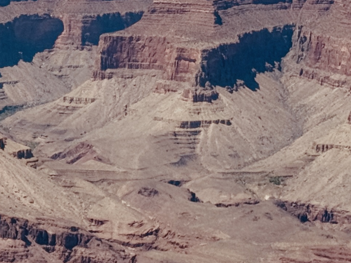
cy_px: 35
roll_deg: +0.8
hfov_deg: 9.8
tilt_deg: -3.2
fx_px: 2008
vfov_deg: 7.5
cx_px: -117
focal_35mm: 198
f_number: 1.78
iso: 80
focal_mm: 6.76
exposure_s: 1/7937
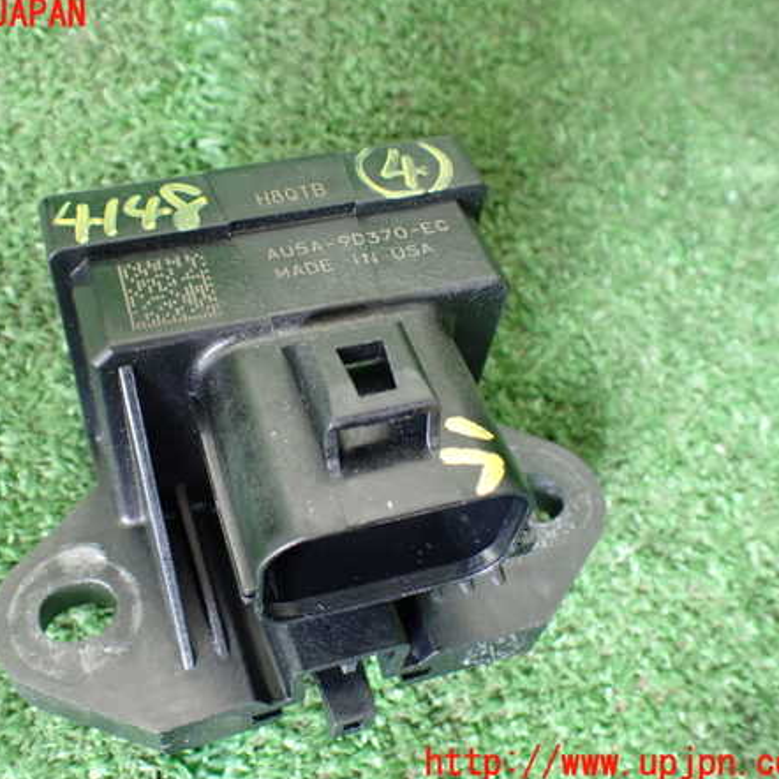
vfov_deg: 46.0
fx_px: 917
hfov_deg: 45.7
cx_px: 294
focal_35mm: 36
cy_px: 390
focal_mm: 5.4
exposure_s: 1/80
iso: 800
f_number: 2.3
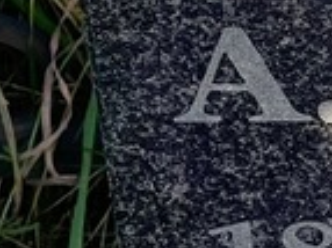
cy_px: 63
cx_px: 854
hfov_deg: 4.5
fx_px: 4140
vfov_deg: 3.4
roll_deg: +0.1
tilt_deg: -38.3
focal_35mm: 432
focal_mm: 9
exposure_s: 1/105
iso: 32
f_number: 2.8
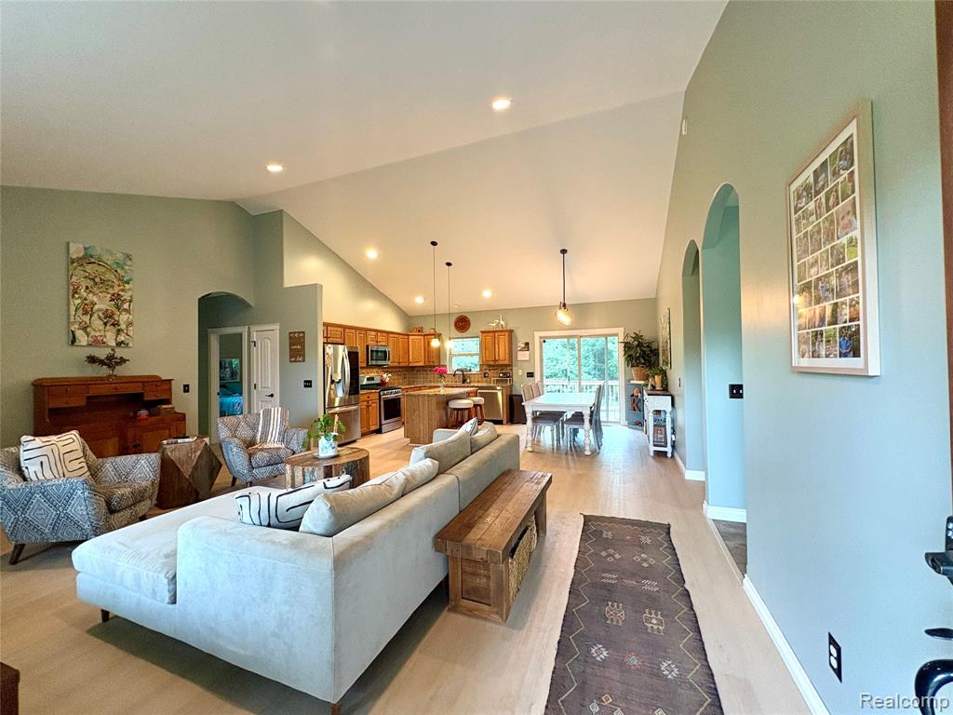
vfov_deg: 85.7
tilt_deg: +0.8
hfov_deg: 102.1
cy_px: 358
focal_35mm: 14
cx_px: 476
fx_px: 385
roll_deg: +2.0
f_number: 2.2
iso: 320
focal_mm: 2.22
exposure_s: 1/60
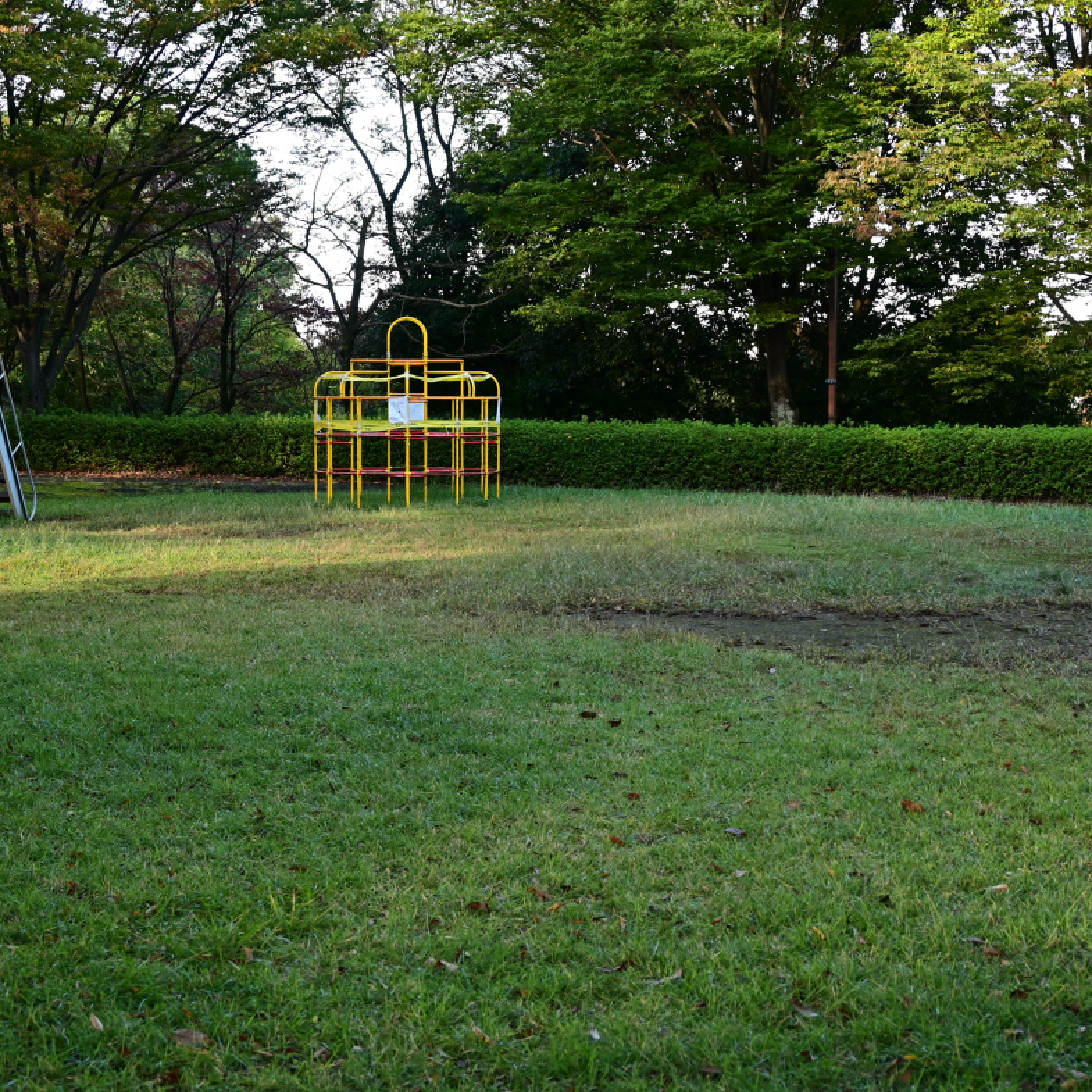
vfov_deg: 28.0
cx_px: 463
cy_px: 546
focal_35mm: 61
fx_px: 2189
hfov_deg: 28.0
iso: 100
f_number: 5
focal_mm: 31.5
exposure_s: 1/50
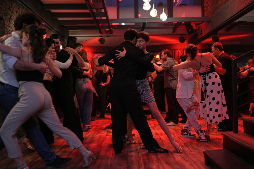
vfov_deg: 37.8
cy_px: 84
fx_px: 247
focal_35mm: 35
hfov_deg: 54.4
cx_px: 127
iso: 2000
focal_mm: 35
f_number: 1.4
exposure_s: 1/80
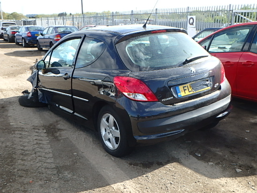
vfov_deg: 39.7
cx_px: 128
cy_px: 96
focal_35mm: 36
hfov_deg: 51.4
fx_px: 267
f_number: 5
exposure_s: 1/160
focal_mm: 6.4
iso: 125
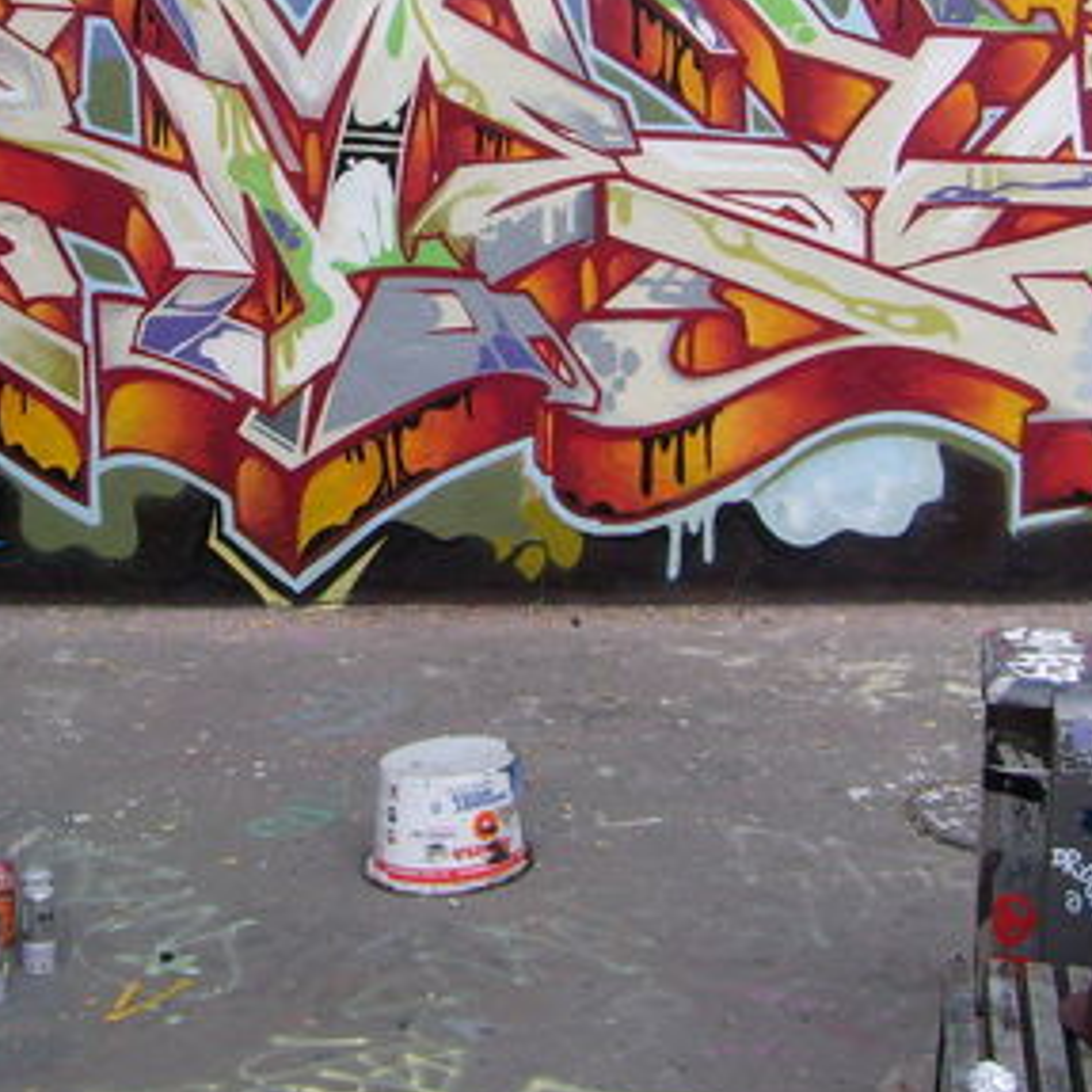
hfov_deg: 24.5
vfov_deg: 24.2
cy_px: 186
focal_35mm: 70
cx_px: 346
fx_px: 2498
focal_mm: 5.8
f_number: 2.8
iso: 80
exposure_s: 1/180
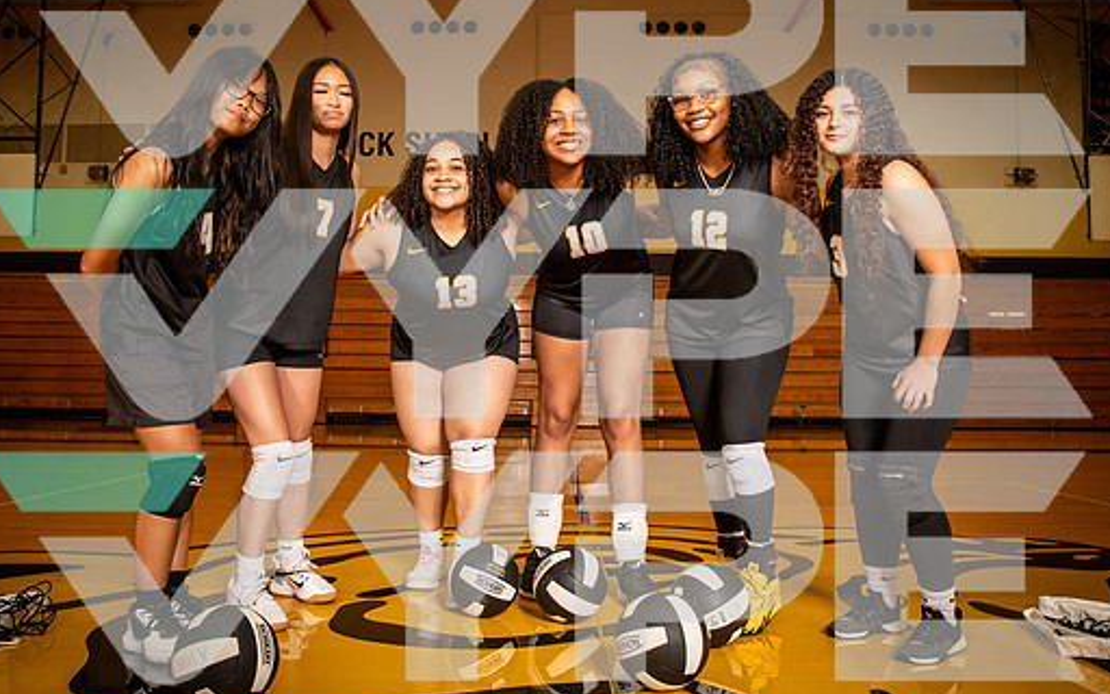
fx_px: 908
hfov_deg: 62.9
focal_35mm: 30
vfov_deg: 41.8
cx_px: 540
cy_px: 305
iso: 800
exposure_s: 1/320
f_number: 7.1
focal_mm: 26
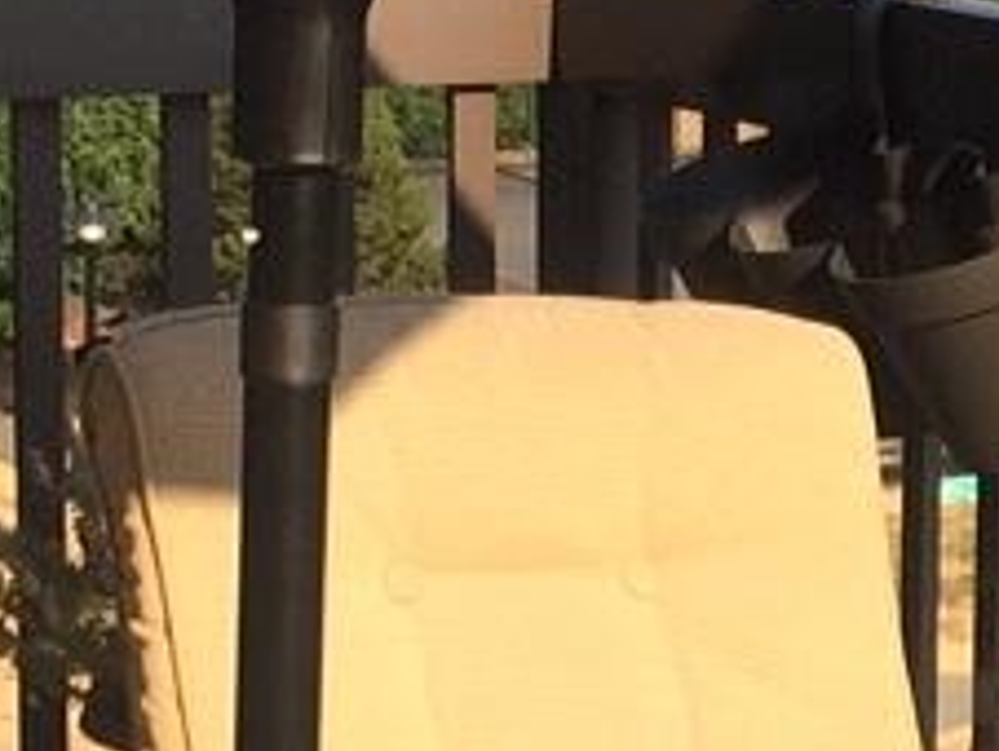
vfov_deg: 7.1
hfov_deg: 9.1
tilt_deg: -8.7
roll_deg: -0.8
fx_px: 6038
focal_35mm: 209
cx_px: 1627
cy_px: 384
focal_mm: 4.15
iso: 32
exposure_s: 1/1325
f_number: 2.2
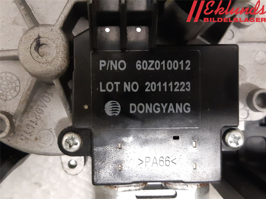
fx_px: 200
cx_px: 133
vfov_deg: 53.1
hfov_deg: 67.3
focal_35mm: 26
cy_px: 100
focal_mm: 3.93
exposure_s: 1/25
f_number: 1.7
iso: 320
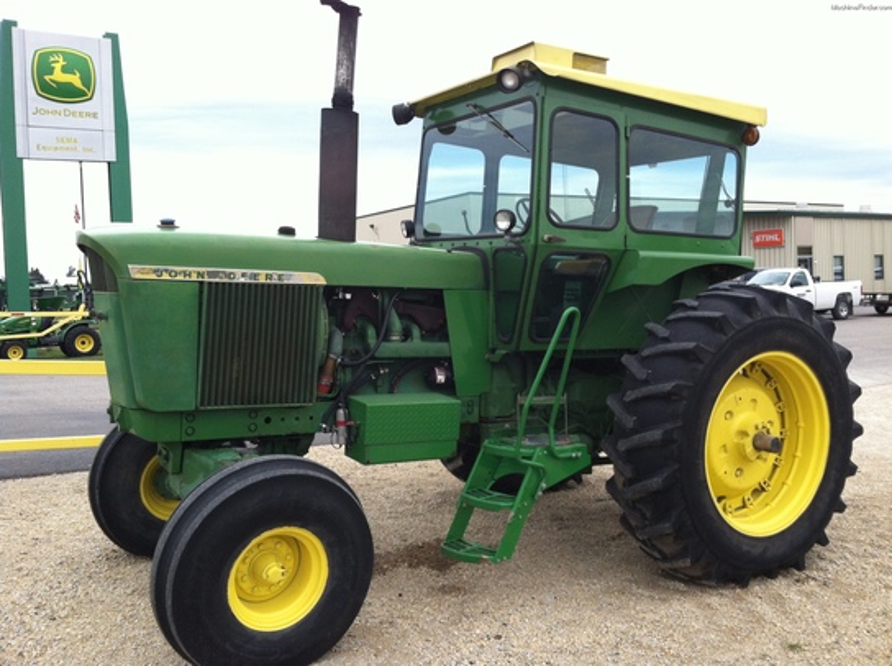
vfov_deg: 40.6
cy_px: 333
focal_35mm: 35
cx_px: 446
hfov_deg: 52.7
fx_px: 900
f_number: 2.8
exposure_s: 1/60
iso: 100
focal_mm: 3.85
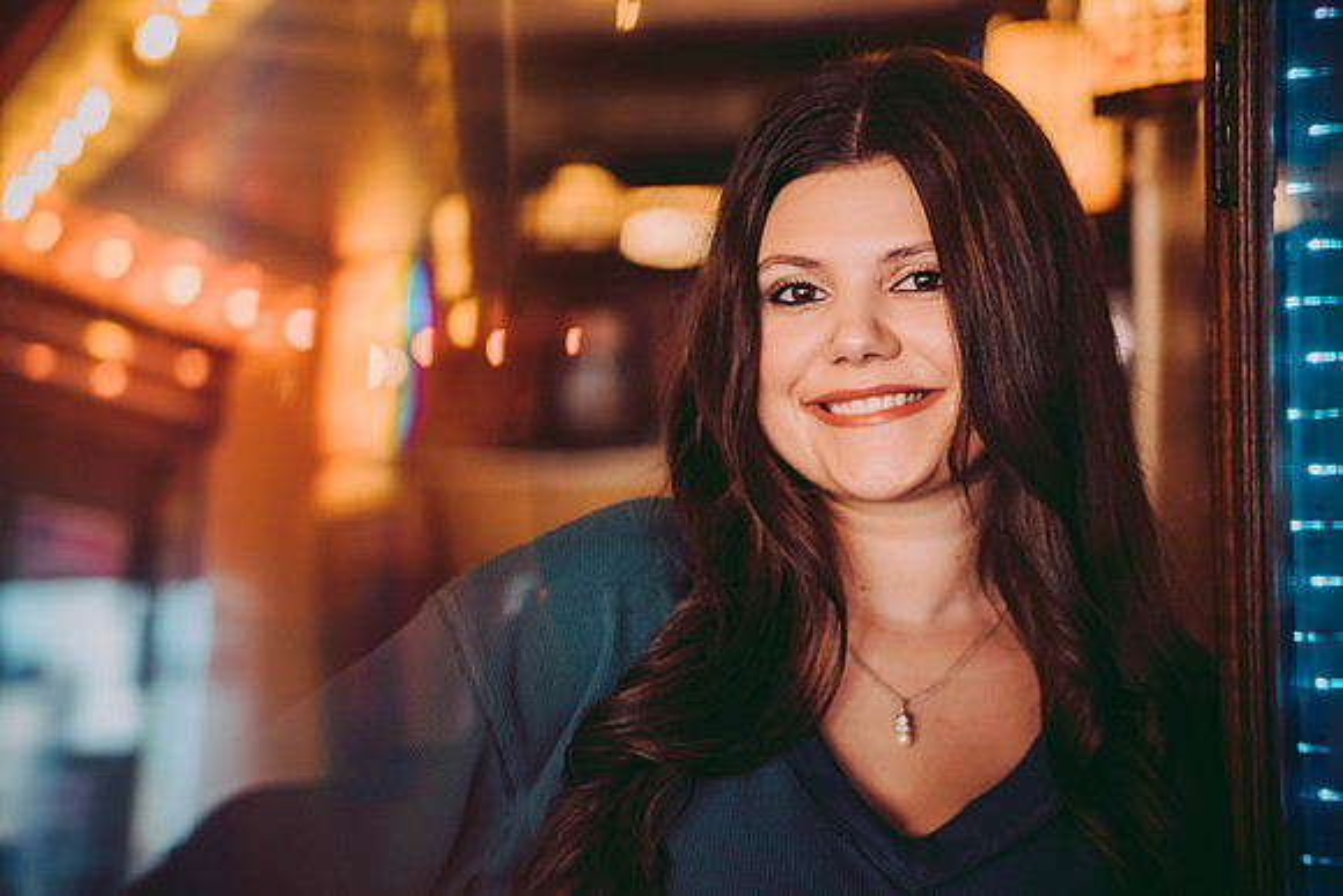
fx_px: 2612
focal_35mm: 70
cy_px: 448
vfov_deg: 19.5
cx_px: 672
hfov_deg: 28.8
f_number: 2.8
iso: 800
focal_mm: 70
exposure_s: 1/160
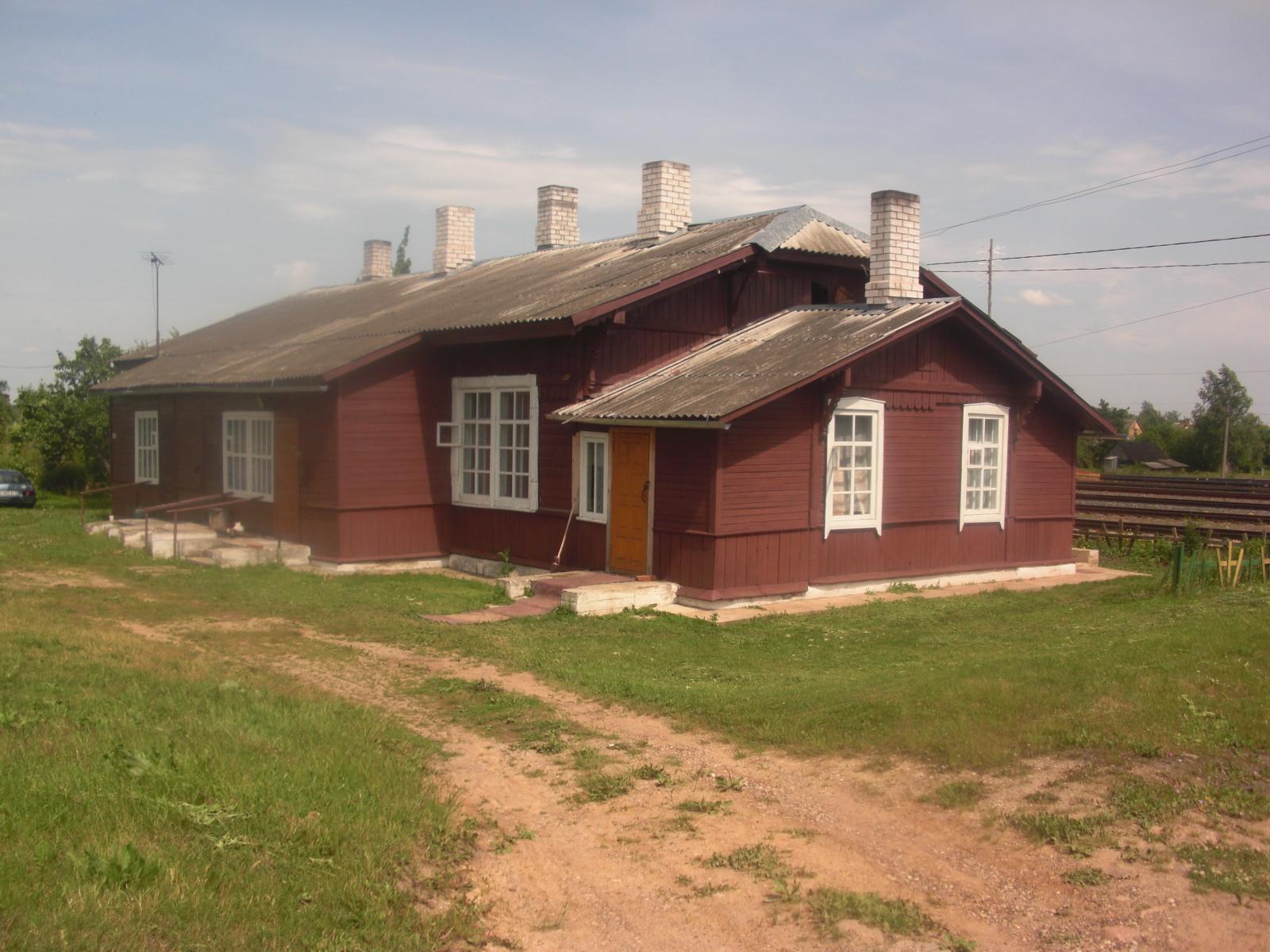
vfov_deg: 39.7
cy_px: 476
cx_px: 635
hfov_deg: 51.4
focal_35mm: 36
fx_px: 1321
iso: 50
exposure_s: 1/1000
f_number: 2.8
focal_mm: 6.3
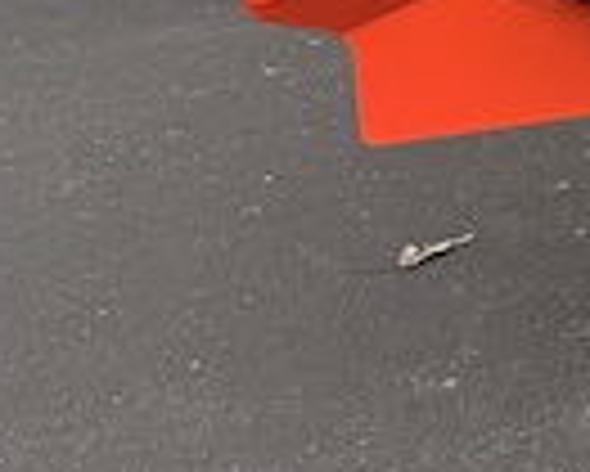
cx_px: 1671
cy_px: -423
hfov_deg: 10.4
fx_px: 2499
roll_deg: -1.1
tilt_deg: -9.9
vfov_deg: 10.1
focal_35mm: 143
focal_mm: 6.76
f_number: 1.78
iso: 80
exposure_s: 1/695
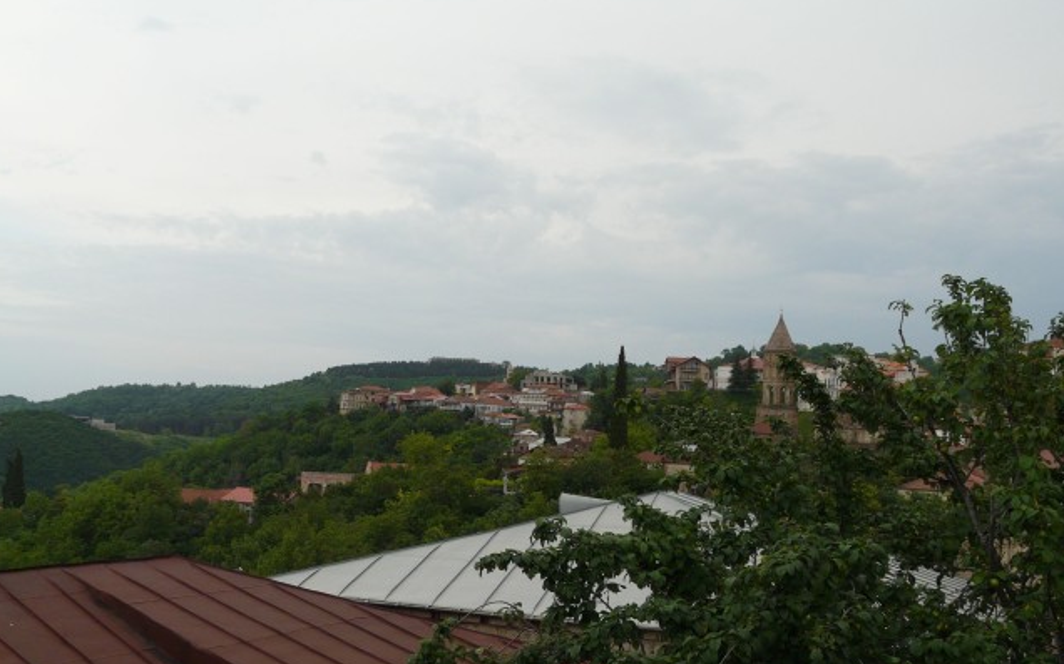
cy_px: 396
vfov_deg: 32.7
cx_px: 539
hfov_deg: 50.4
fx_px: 1131
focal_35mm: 39
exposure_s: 1/125
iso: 100
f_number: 4
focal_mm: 5.9
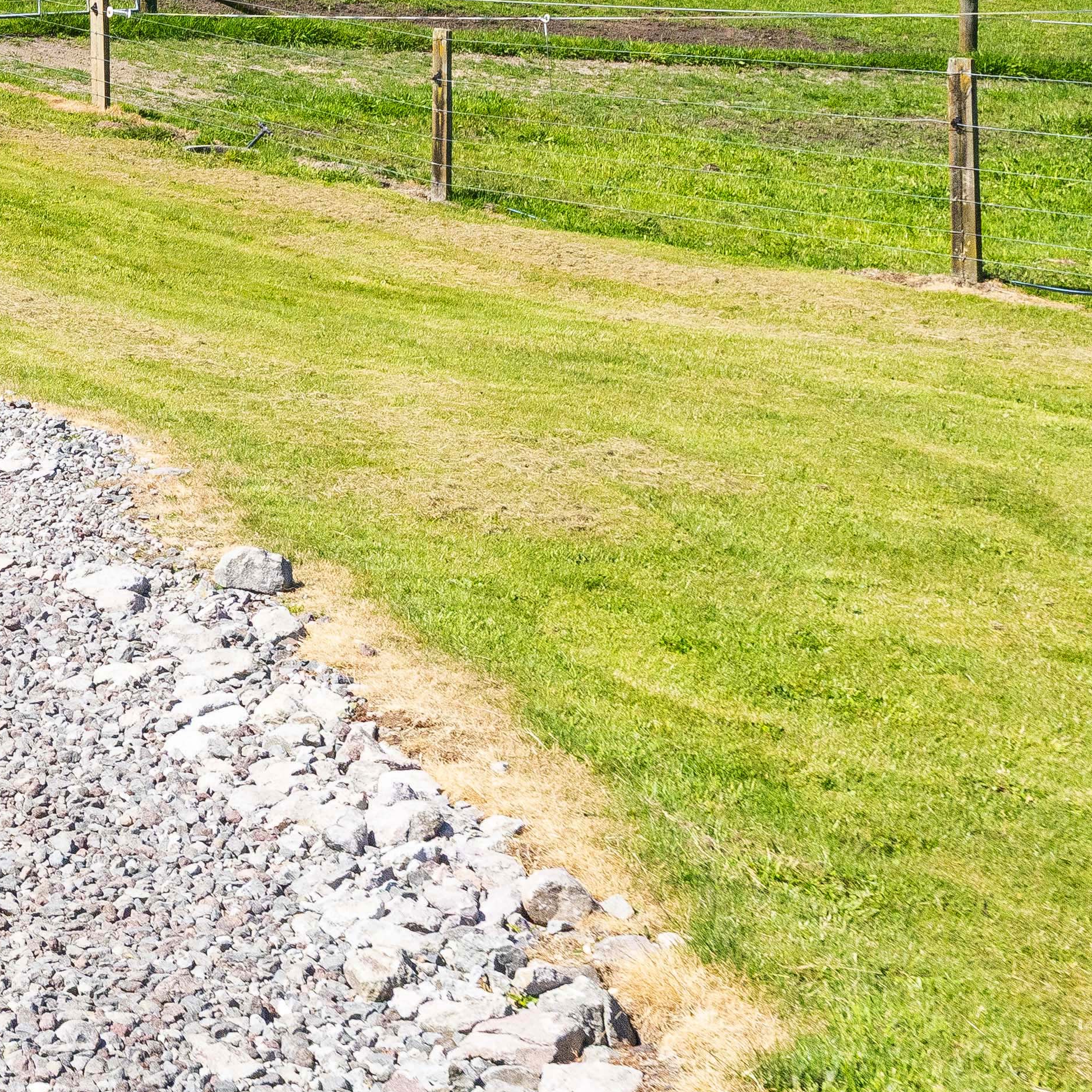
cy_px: -313
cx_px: -957
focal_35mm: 86
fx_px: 3069
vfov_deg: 18.8
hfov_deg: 16.4
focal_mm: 24
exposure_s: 1/2000
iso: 640
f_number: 8
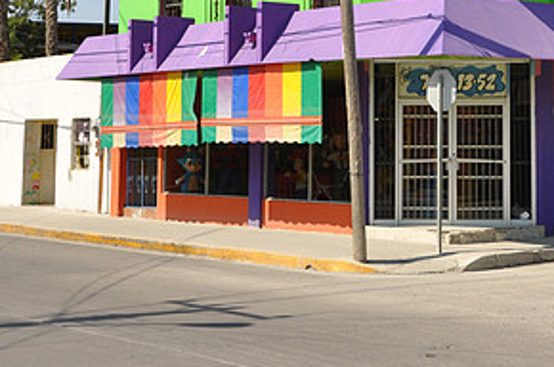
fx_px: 1290
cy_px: 35
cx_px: 451
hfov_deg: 23.8
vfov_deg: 16.0
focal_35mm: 84
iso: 200
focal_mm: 28
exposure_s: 1/200
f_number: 7.1
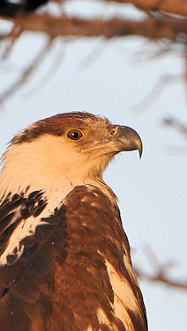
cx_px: 90
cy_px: 370
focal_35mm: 2995
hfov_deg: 0.4
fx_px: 26354
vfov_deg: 0.7
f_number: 8
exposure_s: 1/320
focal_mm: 700
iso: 400
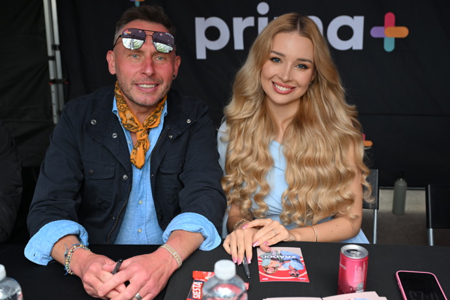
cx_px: 225
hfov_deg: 48.5
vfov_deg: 33.4
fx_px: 500
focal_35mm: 40
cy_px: 150
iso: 800
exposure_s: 1/125
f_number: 5
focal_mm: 40
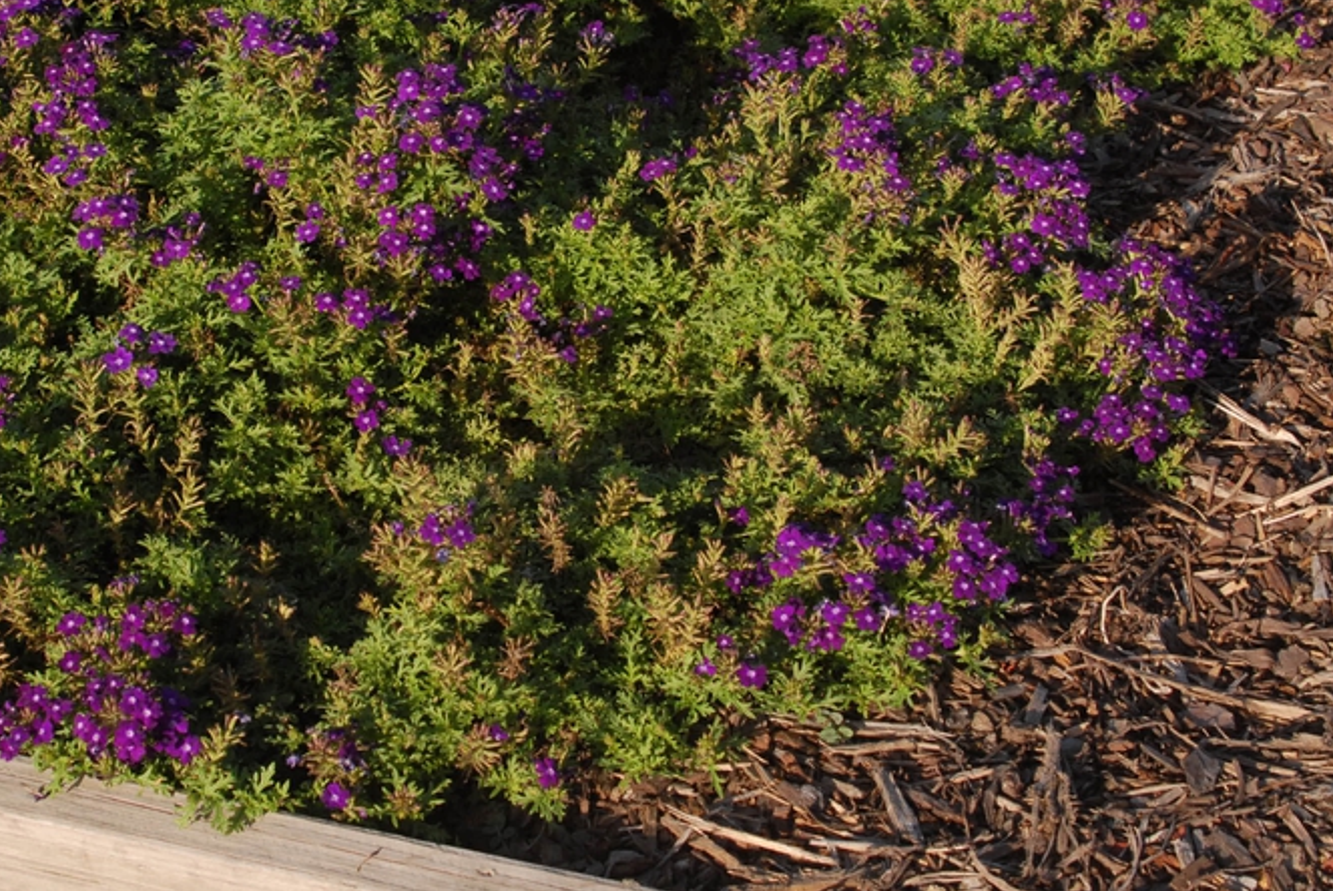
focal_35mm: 74
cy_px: 286
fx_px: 2742
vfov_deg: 18.4
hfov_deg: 27.2
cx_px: 508
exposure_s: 1/250
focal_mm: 32
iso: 400
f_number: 9
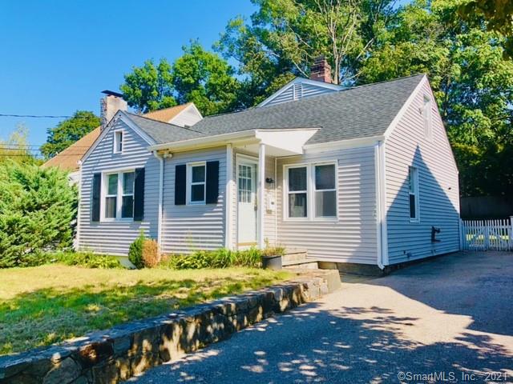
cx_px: 256
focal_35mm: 28
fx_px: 415
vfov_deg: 49.7
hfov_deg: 63.4
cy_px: 192
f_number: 1.8
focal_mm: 3.99
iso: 20
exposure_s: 1/1499
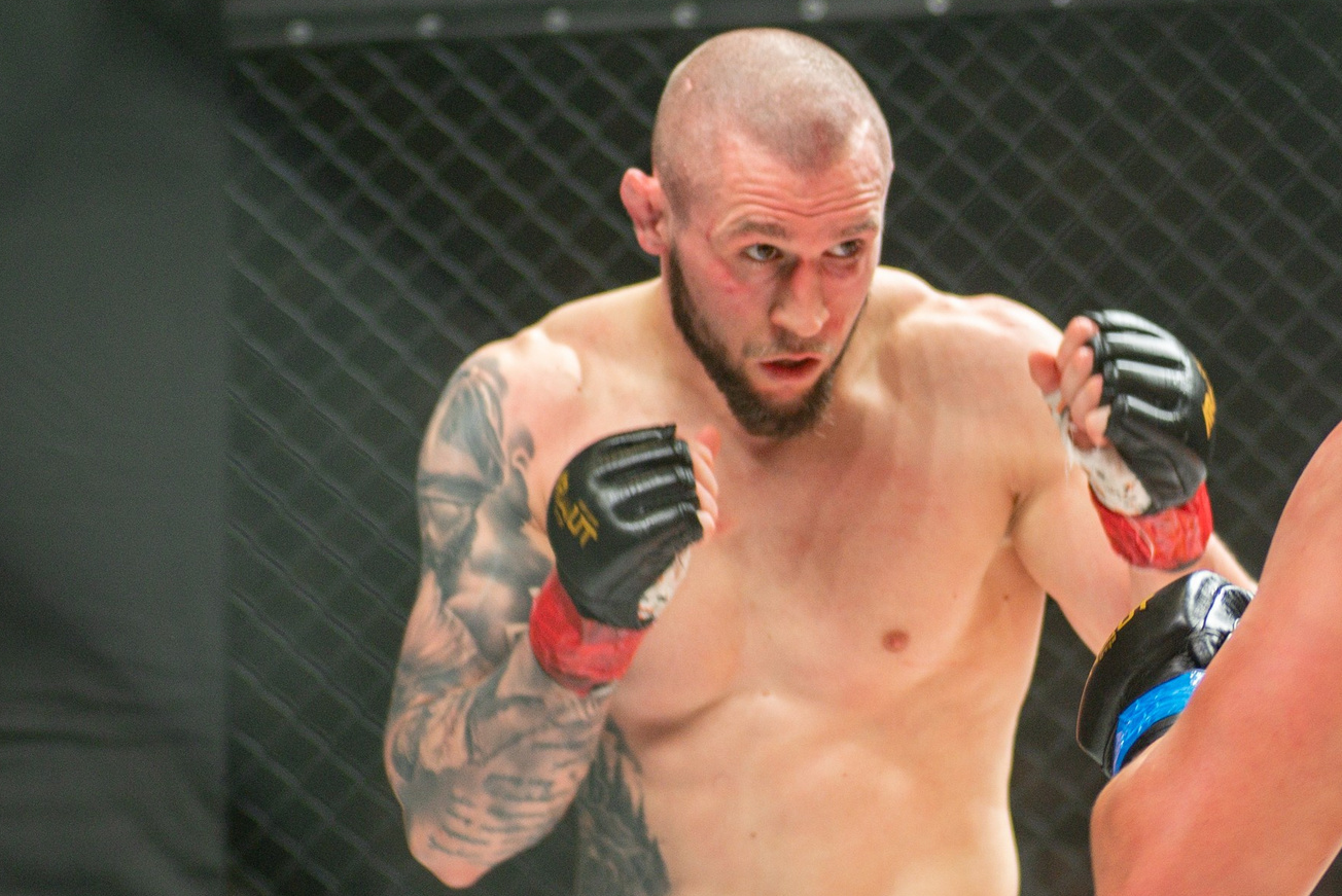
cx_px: 743
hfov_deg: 13.1
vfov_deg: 8.8
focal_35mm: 157
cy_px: 518
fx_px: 5856
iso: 1100
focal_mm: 80
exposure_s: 1/320
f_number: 4
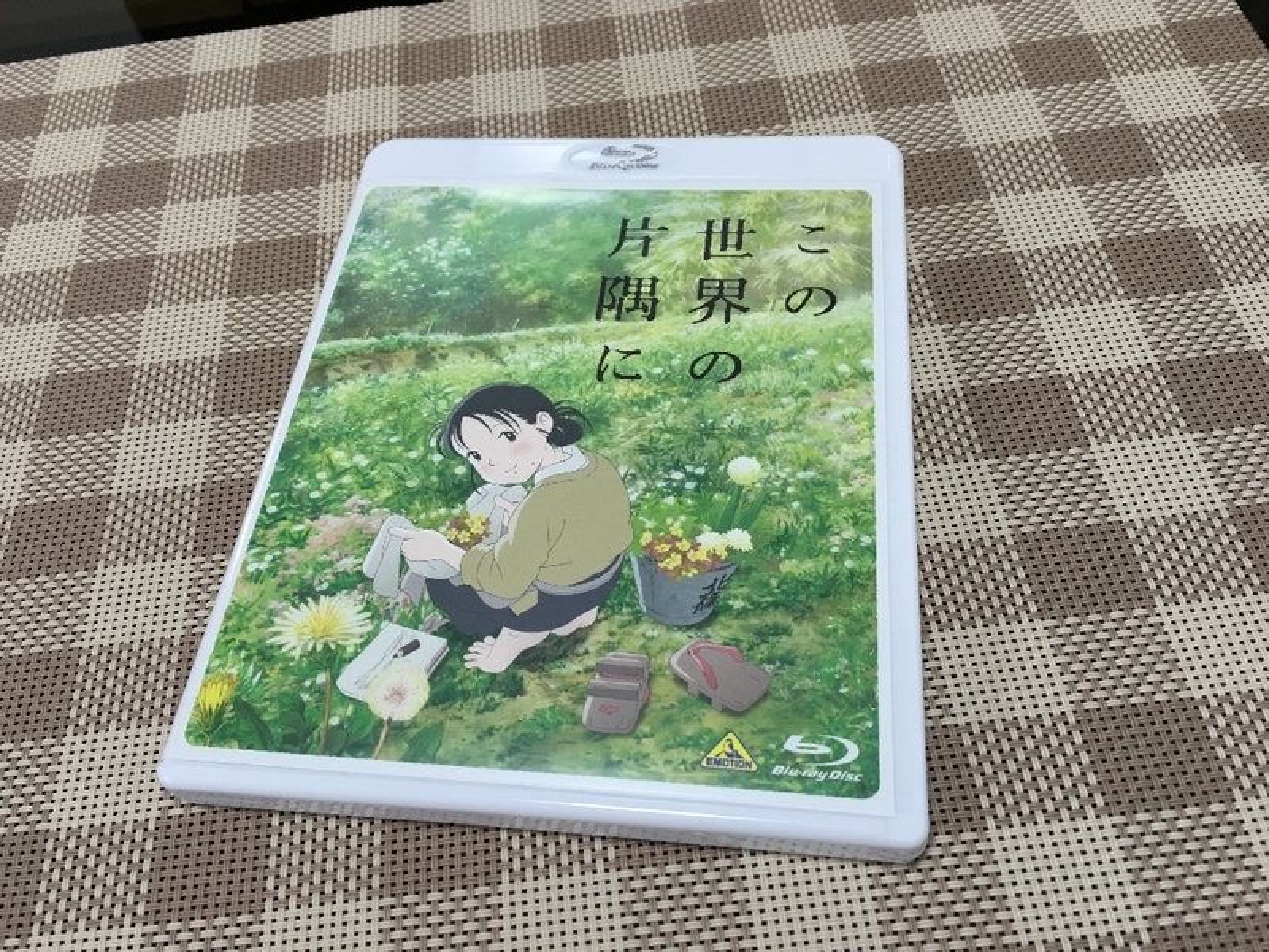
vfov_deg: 48.2
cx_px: 634
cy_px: 476
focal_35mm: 29
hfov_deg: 61.7
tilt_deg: -56.3
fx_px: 1063
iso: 25
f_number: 2.2
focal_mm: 4.15
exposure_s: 1/30
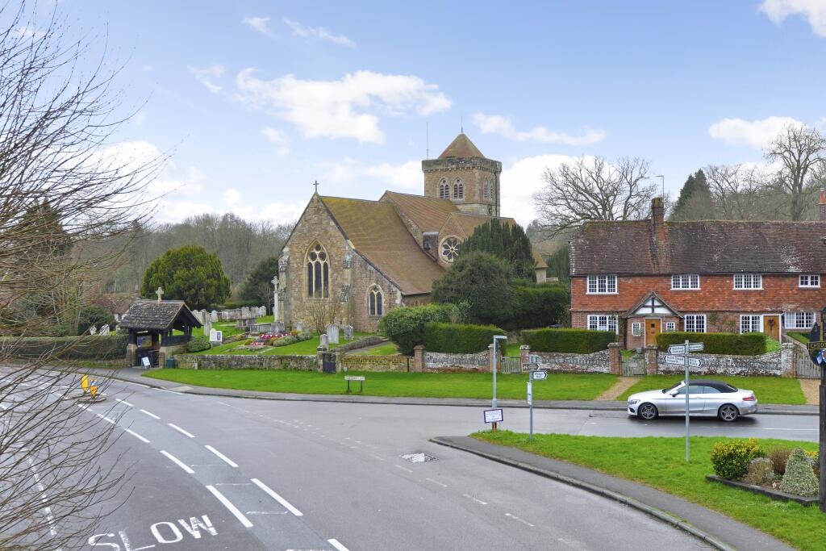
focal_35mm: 35
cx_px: 413
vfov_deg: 37.9
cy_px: 276
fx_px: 803
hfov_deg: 54.4
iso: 400
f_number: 6.3
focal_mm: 35
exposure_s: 1/50
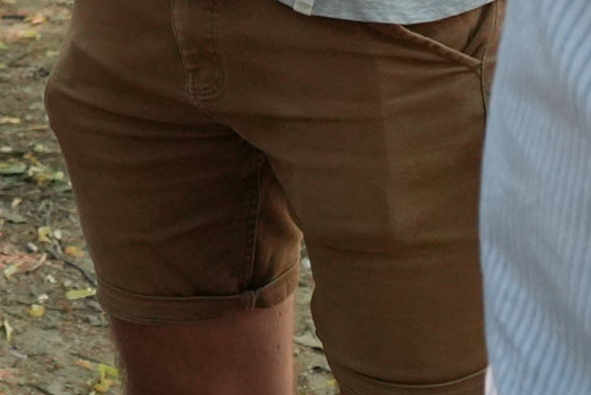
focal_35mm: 180
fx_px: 2960
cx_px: -200
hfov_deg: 11.1
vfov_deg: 7.1
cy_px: -633
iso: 1000
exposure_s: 1/200
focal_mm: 21.6
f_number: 2.8
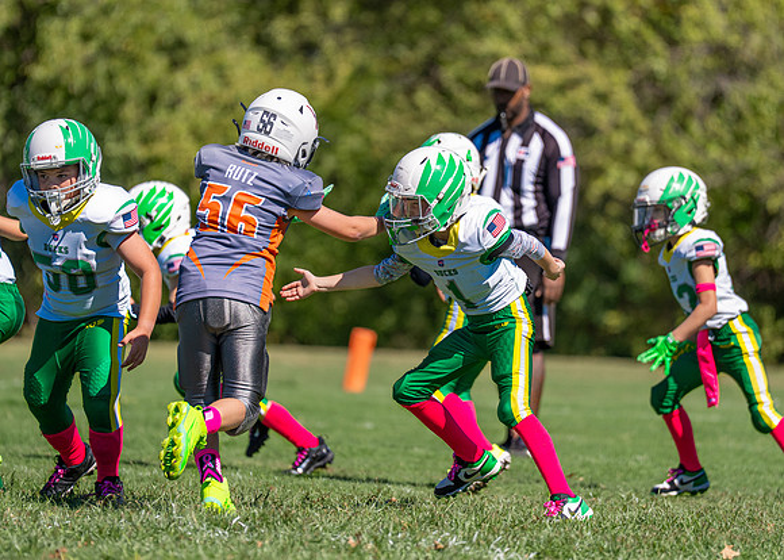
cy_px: 235
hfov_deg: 6.4
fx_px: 6969
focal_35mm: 313
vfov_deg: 4.6
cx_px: 416
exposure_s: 1/3200
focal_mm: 200
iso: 160
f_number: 2.8
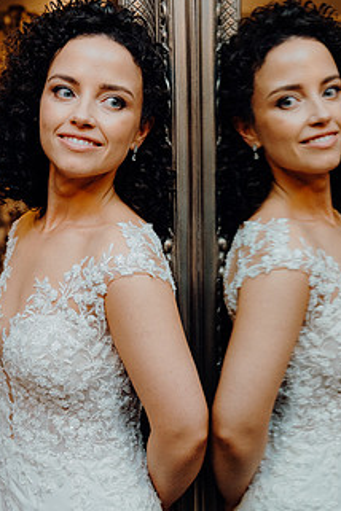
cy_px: 296
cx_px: 194
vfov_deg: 40.2
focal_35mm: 49
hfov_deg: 27.5
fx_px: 696
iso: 2500
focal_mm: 35
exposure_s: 1/160
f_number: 3.5
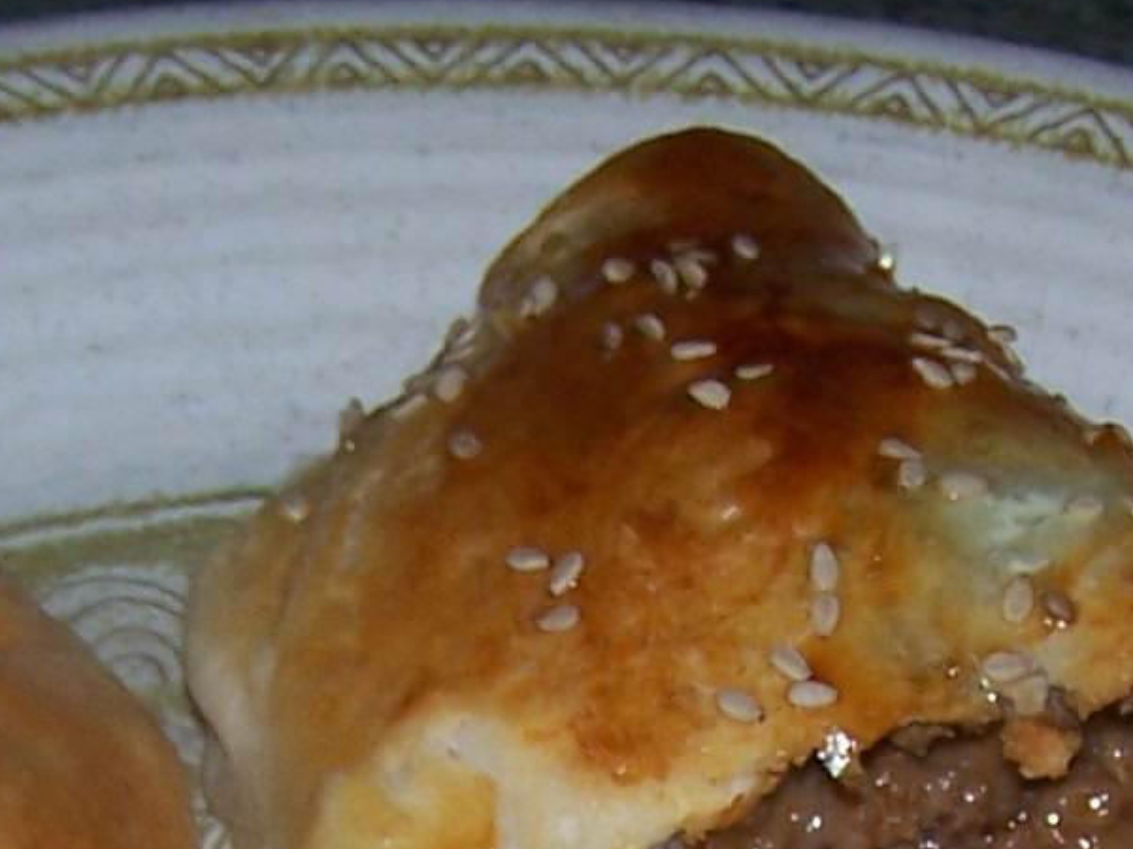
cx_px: 535
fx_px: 5332
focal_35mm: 163
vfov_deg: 8.8
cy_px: 1402
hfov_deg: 12.1
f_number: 2.8
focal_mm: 6.3
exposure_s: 1/60
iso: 80
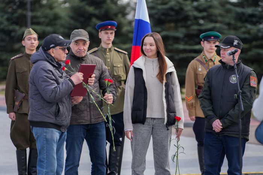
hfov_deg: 10.3
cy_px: 88
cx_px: 132
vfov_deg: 6.9
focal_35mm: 200
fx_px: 1460
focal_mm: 200
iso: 320
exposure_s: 1/640
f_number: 4
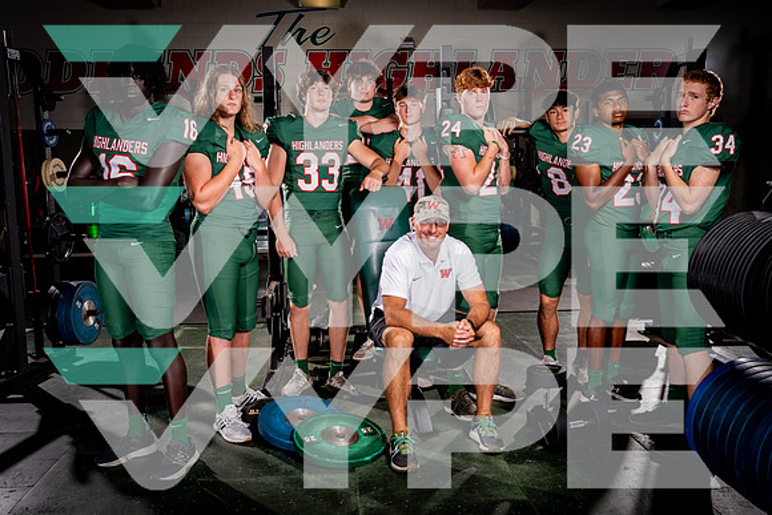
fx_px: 718
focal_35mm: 33
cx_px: 386
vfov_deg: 39.5
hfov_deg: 56.5
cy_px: 258
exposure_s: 1/250
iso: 200
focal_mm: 33
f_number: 5.6
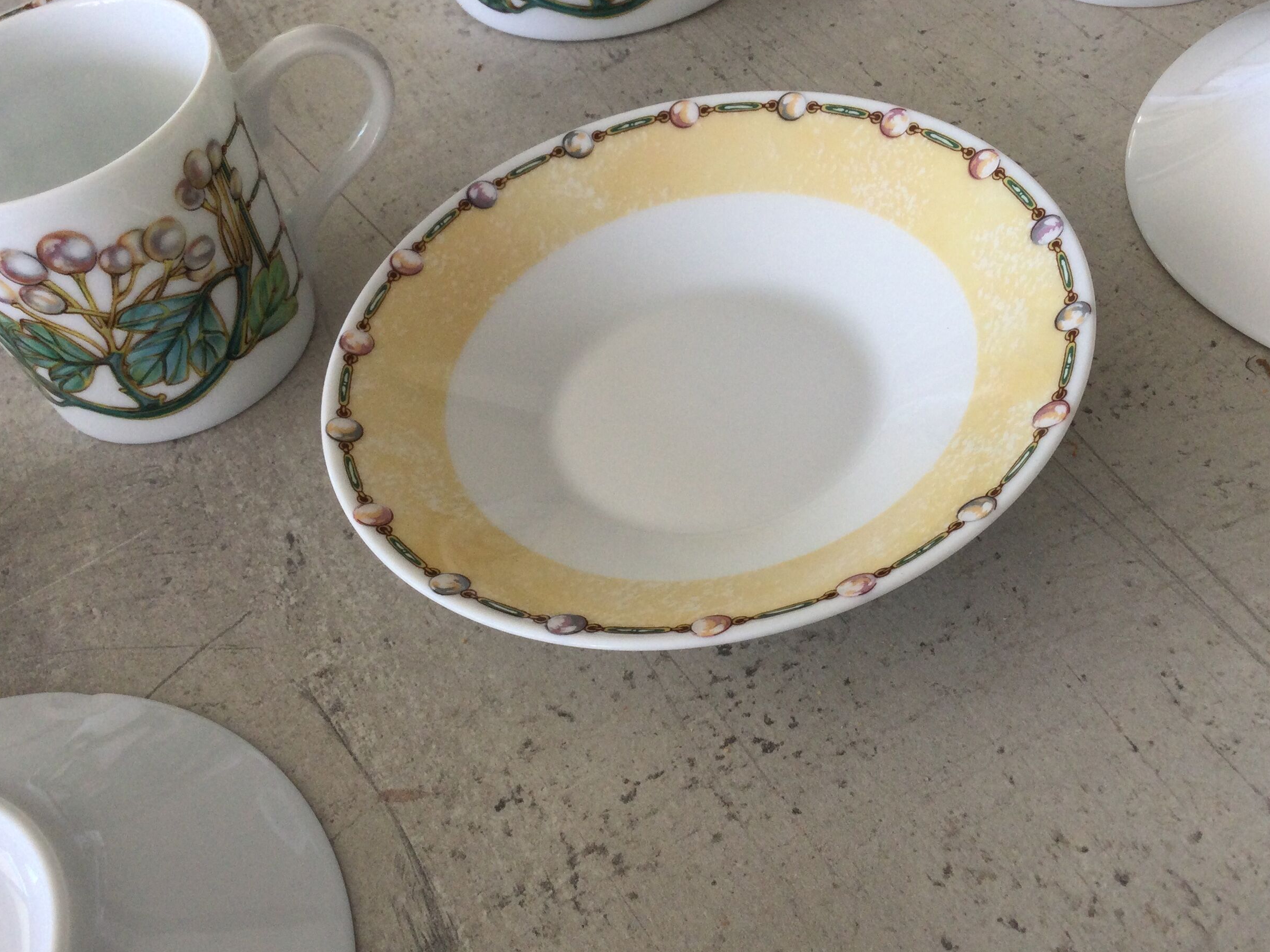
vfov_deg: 34.3
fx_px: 1541
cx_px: 681
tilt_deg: -47.8
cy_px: 455
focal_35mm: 42
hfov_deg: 44.8
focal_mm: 3.3
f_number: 2.4
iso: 40
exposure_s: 1/100
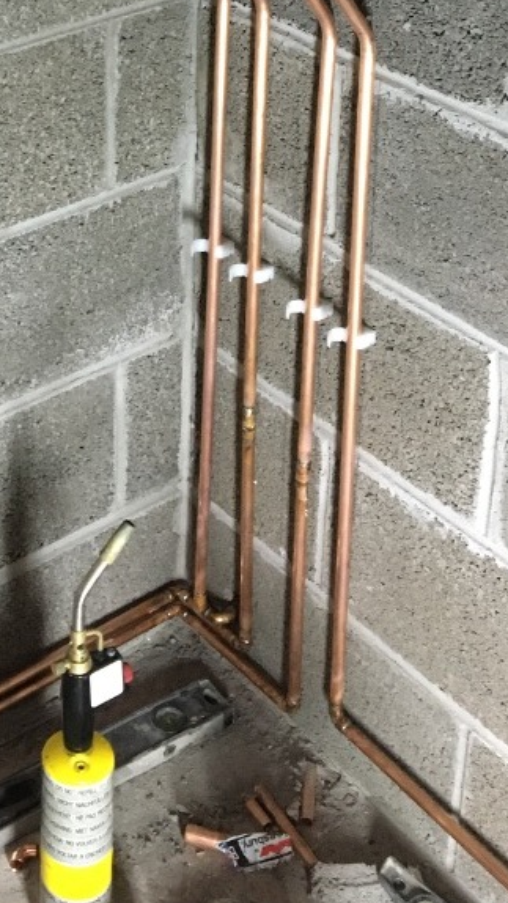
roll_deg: +0.5
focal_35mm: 66
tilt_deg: -21.2
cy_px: -27
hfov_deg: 18.0
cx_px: 41
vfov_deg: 29.5
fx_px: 1580
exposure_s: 1/20
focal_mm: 4.15
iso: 200
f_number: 2.2
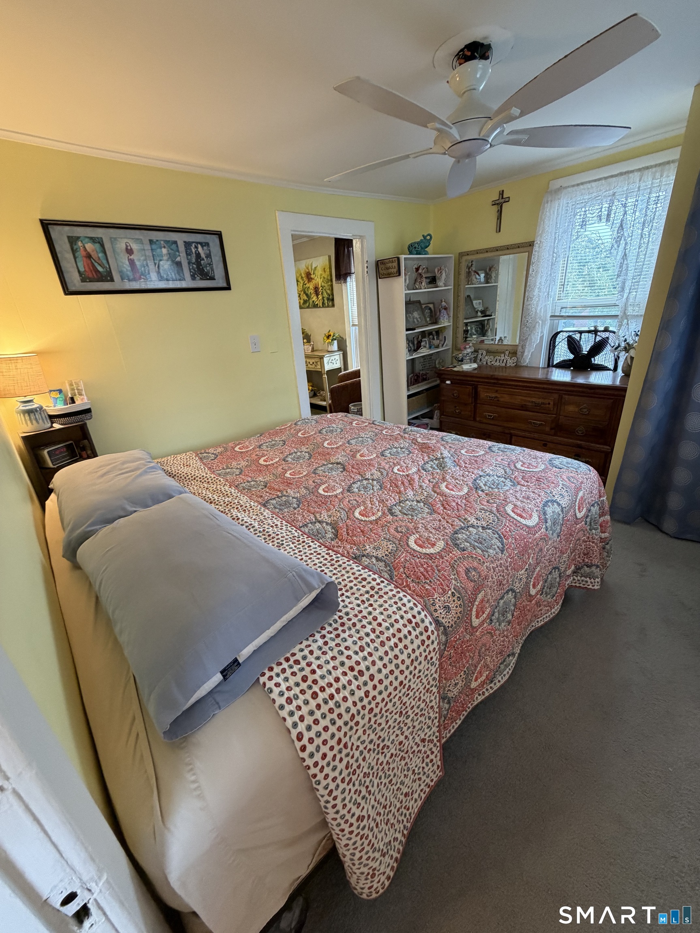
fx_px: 377
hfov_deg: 85.7
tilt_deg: -21.6
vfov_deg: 102.1
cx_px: 350
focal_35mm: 14
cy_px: 466
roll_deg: +3.8
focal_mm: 2.22
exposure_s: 1/60
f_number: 2.2
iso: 250
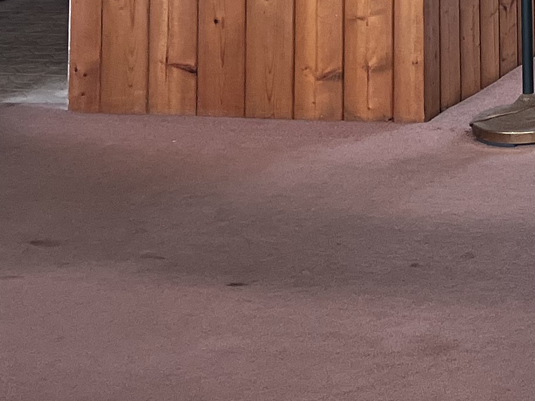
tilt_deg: +2.2
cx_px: 891
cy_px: -458
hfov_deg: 15.3
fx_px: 1777
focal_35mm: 115
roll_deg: +0.1
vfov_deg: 11.3
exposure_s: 1/122
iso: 100
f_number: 1.6
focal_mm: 5.1
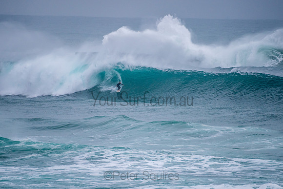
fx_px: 4821
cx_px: 136
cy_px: 87
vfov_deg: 2.2
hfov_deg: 3.4
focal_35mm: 613
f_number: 5.6
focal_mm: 500
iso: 500
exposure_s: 1/1250
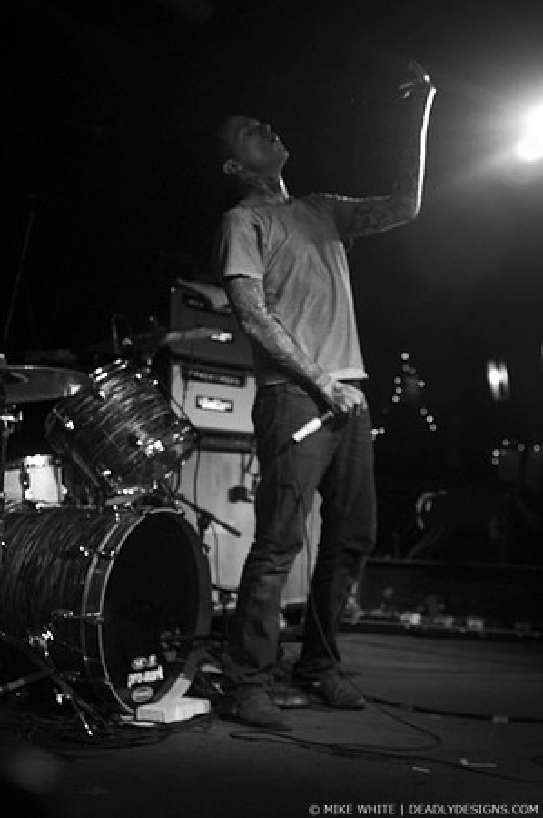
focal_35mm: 52
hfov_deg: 25.7
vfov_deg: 37.9
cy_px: 409
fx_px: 1190
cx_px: 272
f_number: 3.2
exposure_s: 1/80
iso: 800
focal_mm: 35
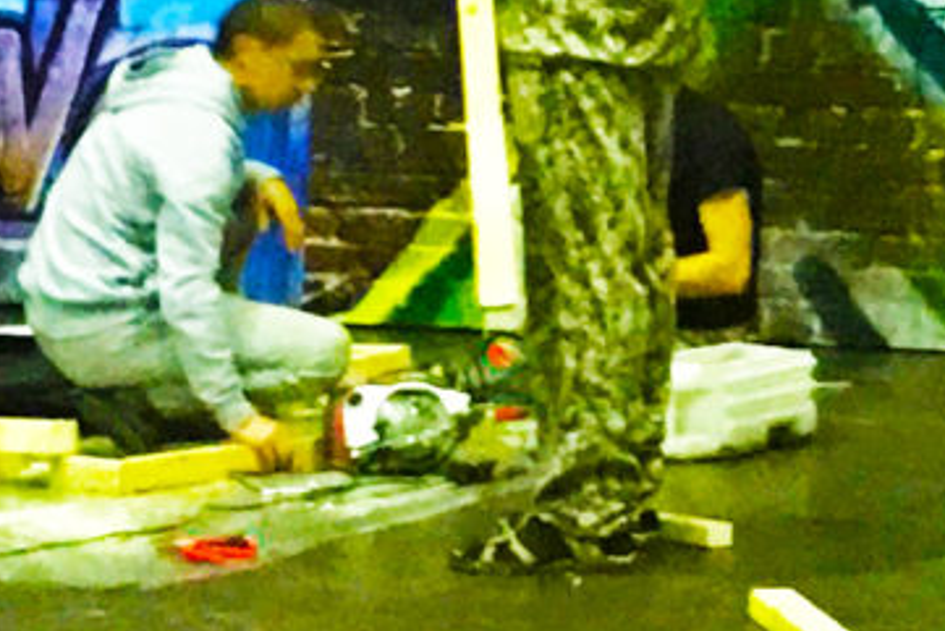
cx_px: 1319
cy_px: -450
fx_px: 5619
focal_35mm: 214
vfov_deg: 6.3
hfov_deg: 9.4
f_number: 2.2
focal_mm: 4.15
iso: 125
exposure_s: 1/4
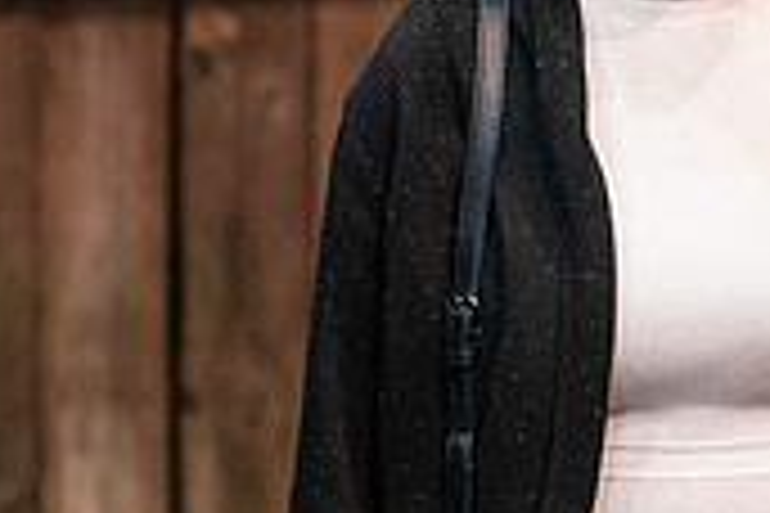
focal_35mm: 509
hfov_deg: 4.0
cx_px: 707
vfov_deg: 2.7
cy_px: 74
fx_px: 10886
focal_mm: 150
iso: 2500
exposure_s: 1/250
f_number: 3.2
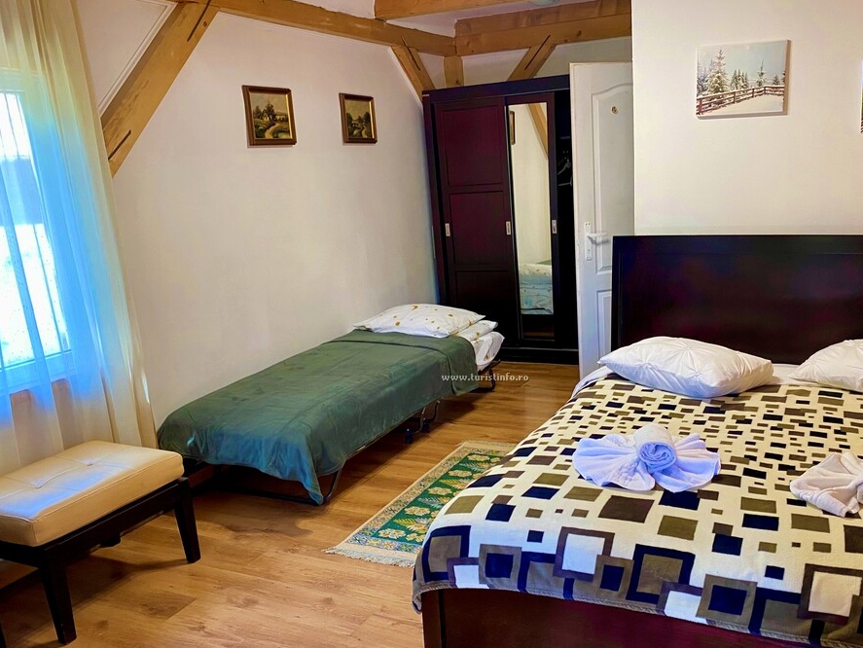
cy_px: 357
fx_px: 748
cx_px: 492
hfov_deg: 59.7
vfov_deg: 46.8
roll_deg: +3.7
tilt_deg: -13.4
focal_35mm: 30
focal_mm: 4.25
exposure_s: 1/71
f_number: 1.8
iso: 125
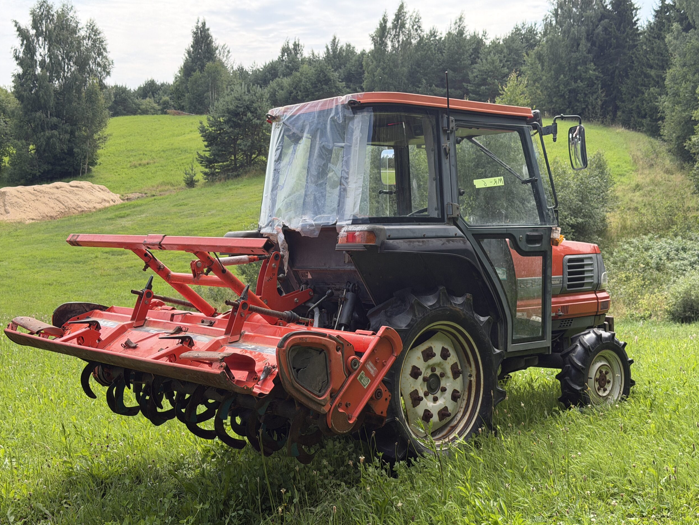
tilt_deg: -4.5
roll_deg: -1.6
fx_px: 989
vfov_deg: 29.7
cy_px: 267
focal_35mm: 49
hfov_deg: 38.9
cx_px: 350
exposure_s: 1/1754
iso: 80
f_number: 1.78
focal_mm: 6.76
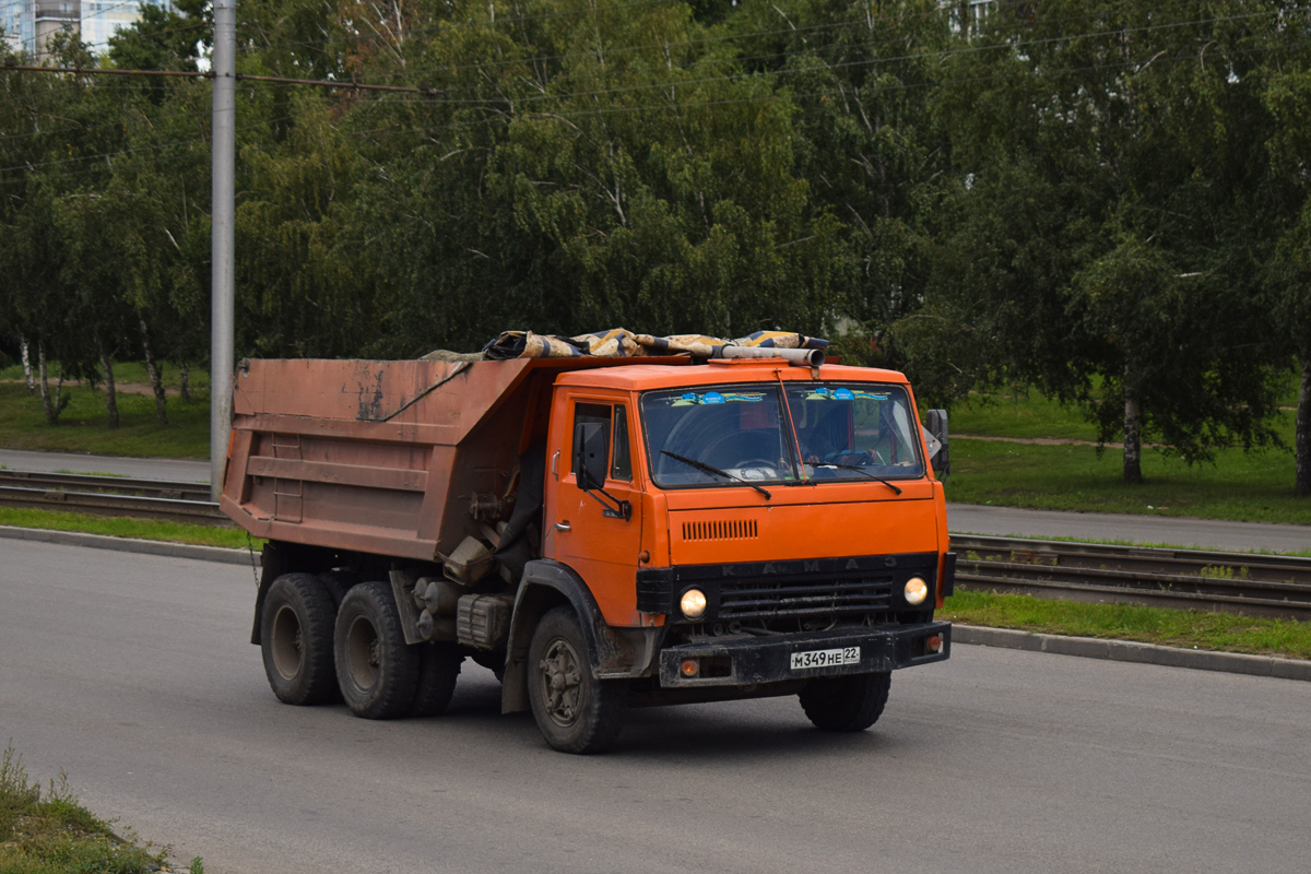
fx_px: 2622
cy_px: 437
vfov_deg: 18.9
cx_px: 656
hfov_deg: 28.1
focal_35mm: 72
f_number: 5.6
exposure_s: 1/800
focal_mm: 48
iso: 200
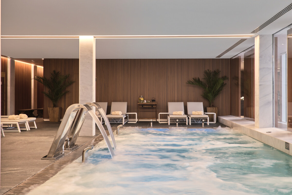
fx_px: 389
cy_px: 98
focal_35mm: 48
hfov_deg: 41.1
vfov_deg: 28.1
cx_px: 146
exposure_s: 1/4
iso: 160
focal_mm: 32
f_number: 8
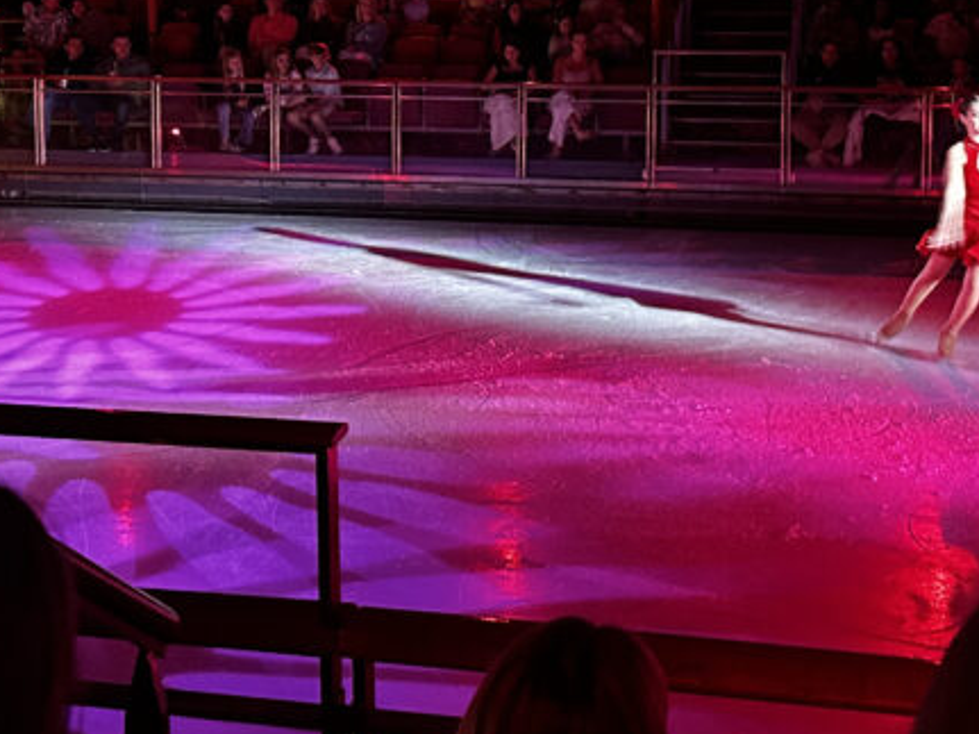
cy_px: 150
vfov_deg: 25.2
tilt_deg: -6.9
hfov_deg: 33.8
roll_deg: -0.1
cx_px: 532
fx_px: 1612
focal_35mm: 57
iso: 1000
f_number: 1.78
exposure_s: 1/30
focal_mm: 6.86
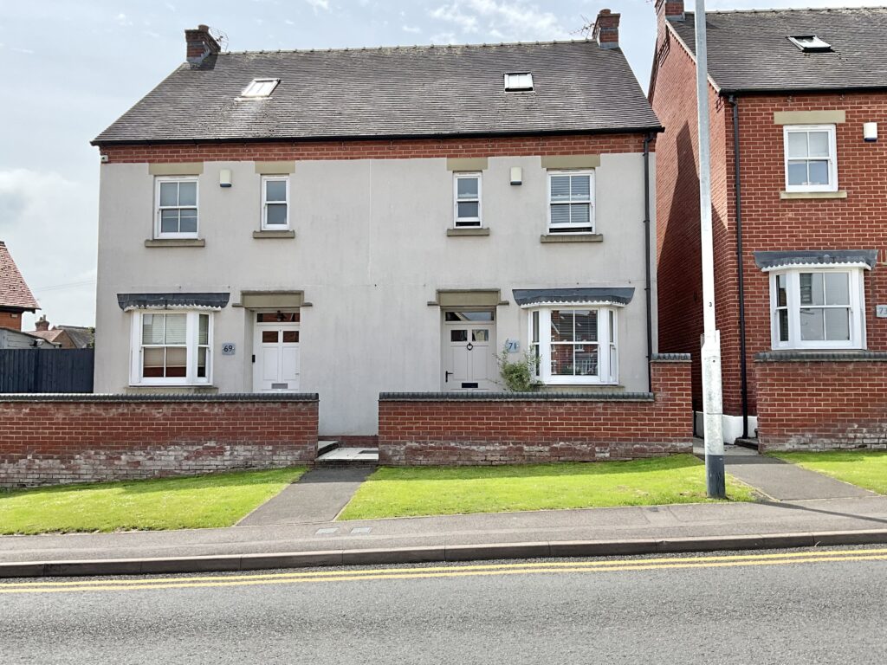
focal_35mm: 29
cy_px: 332
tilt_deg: +3.4
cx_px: 444
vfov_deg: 48.2
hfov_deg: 61.7
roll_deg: -0.1
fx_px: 743
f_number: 1.8
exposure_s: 1/1279
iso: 25
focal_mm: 3
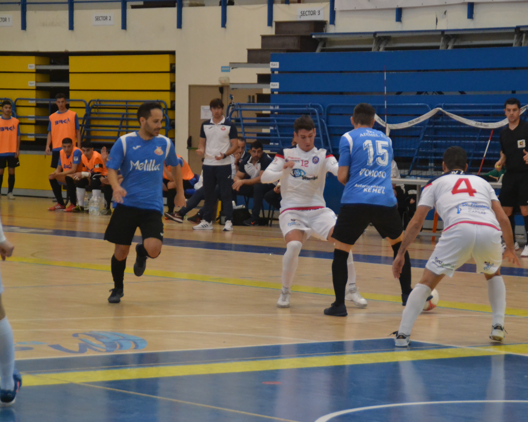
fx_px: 2438
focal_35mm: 156
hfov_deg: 12.4
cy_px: 212
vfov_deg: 9.9
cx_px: 318
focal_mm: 92
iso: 3200
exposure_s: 1/320
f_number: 5.6
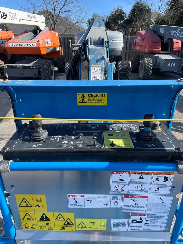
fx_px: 183
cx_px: 92
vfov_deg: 67.3
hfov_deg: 53.1
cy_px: 122
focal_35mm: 26
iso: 32
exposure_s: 1/1416
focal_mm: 4.2
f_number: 1.6
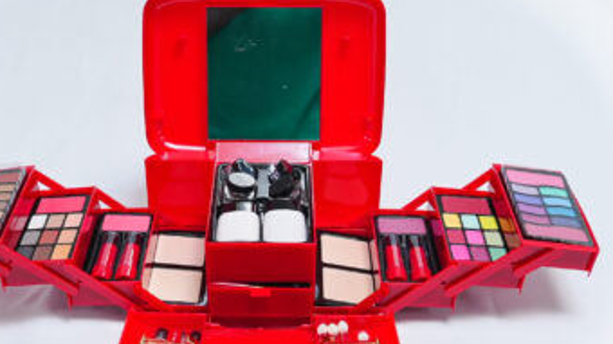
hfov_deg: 36.5
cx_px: 247
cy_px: 210
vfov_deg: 21.0
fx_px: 926
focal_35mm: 57
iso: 3200
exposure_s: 1/640
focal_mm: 29
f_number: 5
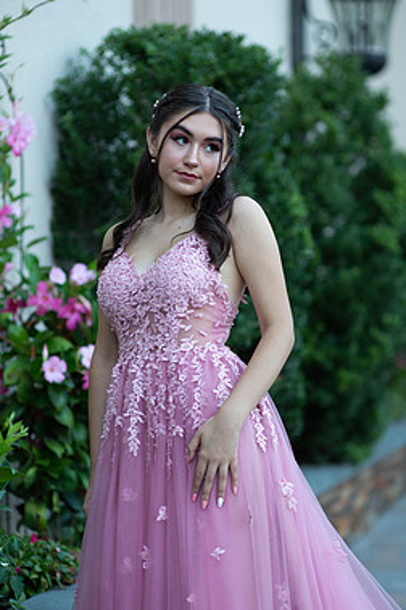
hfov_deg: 13.5
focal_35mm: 101
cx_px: 199
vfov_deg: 20.2
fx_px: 1712
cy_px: 338
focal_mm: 85
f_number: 2
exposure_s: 1/640
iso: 250
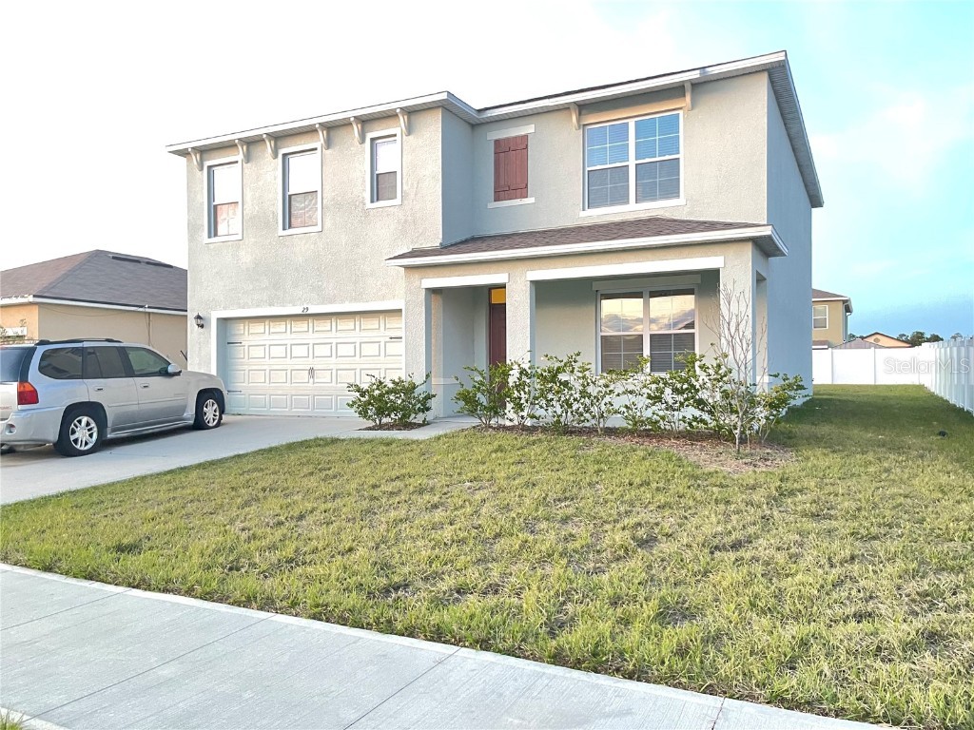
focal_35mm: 26
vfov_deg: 53.1
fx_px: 732
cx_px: 487
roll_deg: +0.0
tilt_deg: -0.2
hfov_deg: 67.3
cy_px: 365
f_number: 1.6
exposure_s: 1/17
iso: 1000
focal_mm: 5.1
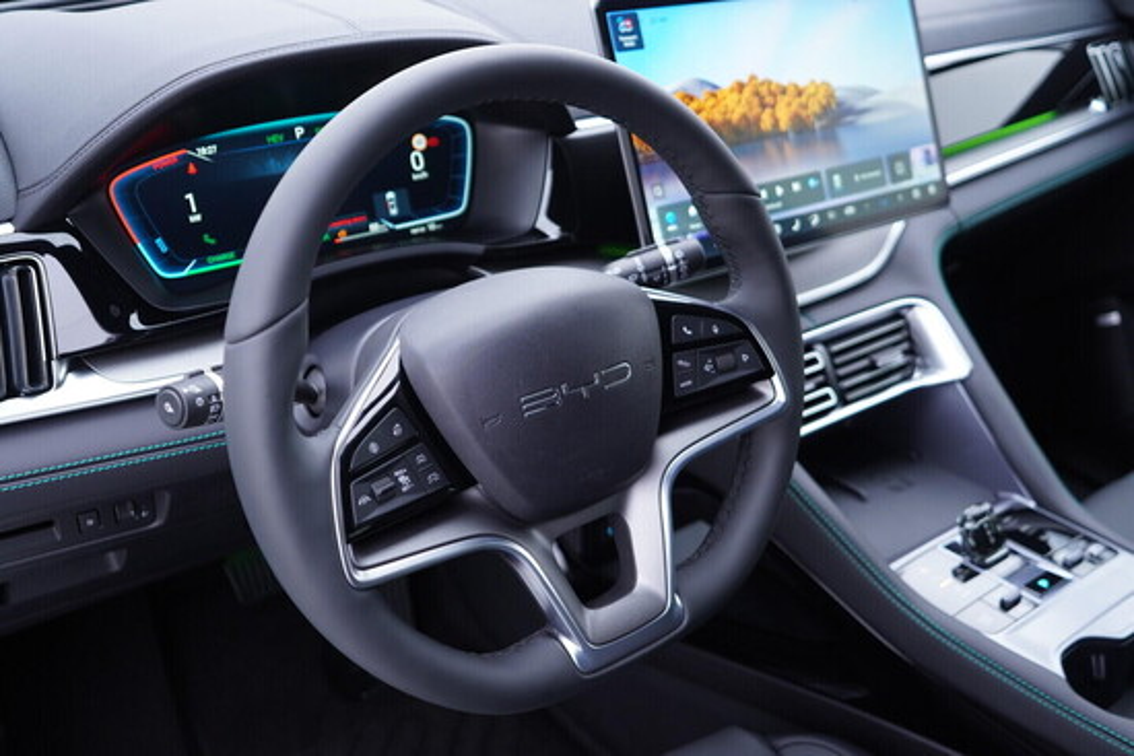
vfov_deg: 36.9
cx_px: 567
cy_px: 378
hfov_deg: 53.1
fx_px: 1134
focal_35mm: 36
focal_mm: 24
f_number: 2.8
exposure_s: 1/40
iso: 250
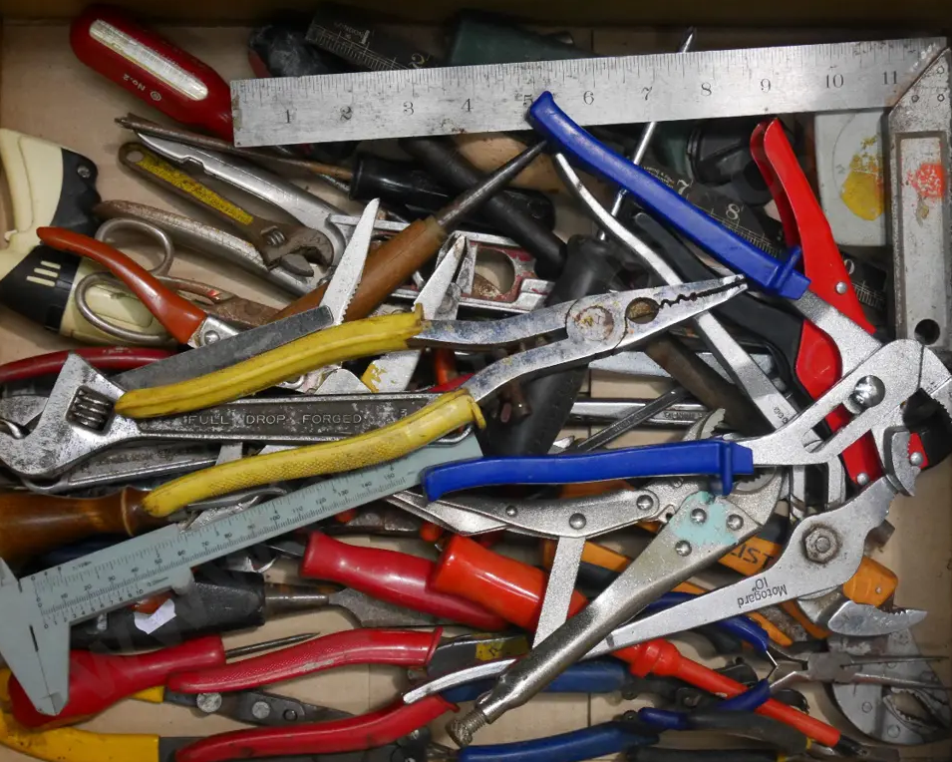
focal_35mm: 67
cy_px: 381
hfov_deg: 28.3
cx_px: 482
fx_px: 1888
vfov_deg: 22.8
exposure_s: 1/80
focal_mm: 32
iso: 3200
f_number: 5.6
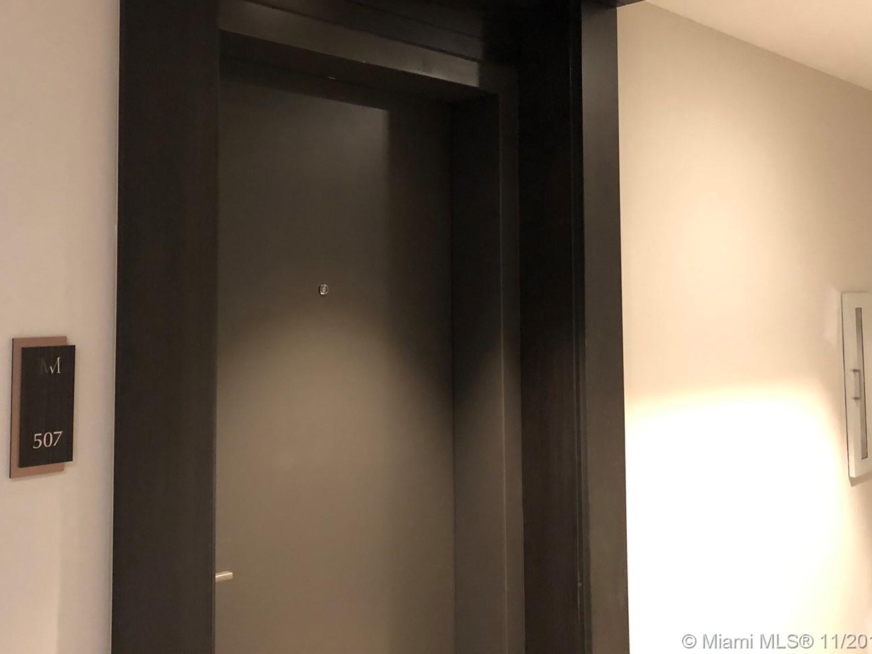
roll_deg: -0.2
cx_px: 357
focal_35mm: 35
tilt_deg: +4.8
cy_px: 246
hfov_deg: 52.3
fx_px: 882
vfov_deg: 40.4
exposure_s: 1/4
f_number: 1.8
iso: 80
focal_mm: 3.99
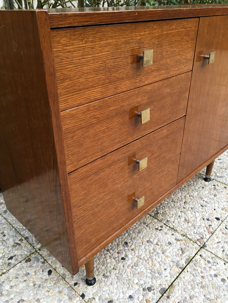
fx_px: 255
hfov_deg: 48.2
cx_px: 114
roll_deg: +0.4
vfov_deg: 61.7
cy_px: 152
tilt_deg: -30.0
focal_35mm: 29
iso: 50
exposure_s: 1/33
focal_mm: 4.15
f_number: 2.2
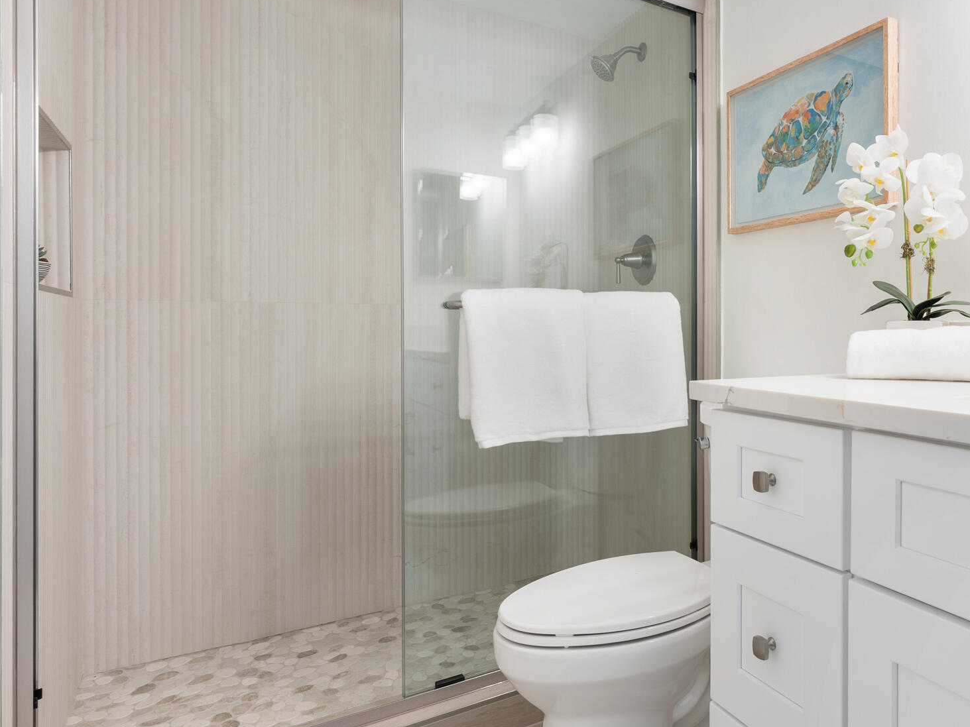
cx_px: 753
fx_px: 644
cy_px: 342
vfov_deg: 58.8
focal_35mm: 23
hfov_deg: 68.0
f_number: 9
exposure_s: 1/5
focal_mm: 14
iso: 250
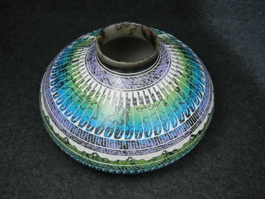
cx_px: 132
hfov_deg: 47.9
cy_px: 100
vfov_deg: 36.8
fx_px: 299
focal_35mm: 39
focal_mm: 7.1
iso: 400
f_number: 3.7
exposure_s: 1/44.4
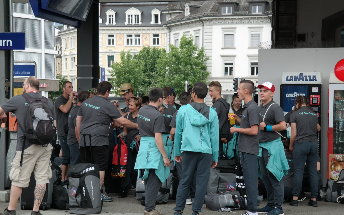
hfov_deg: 23.0
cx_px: 174
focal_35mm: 90
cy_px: 120
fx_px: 844
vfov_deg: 14.5
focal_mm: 55
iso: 200
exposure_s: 1/125
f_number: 5.6
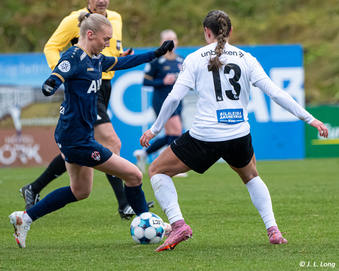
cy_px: 117
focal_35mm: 538
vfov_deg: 2.9
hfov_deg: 3.6
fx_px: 5399
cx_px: 235
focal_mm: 370
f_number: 6
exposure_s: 1/1250
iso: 5600
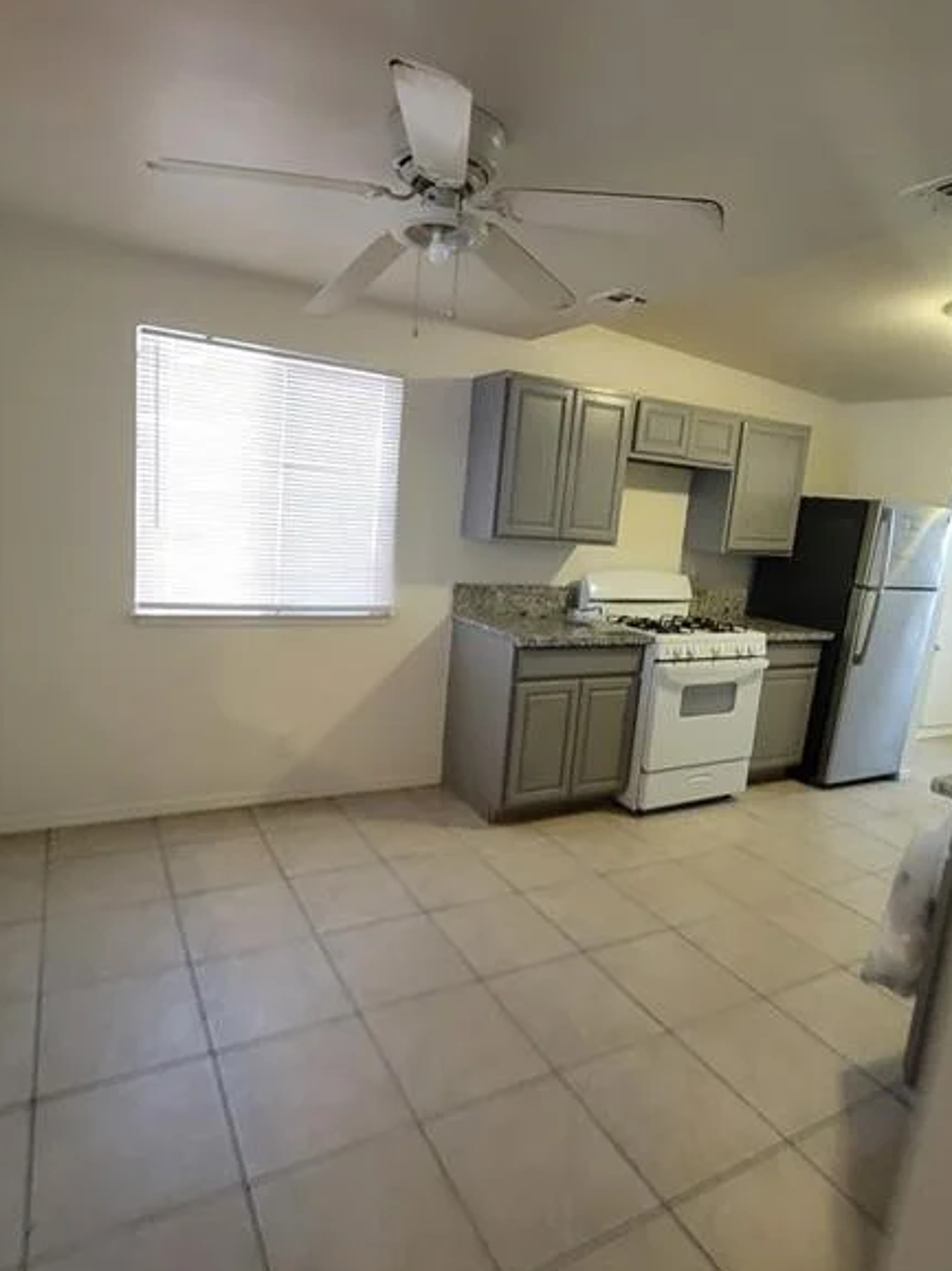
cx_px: 453
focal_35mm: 18
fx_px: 661
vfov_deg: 87.8
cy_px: 642
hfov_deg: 71.5
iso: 320
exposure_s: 1/30
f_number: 2.2
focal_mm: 2.2
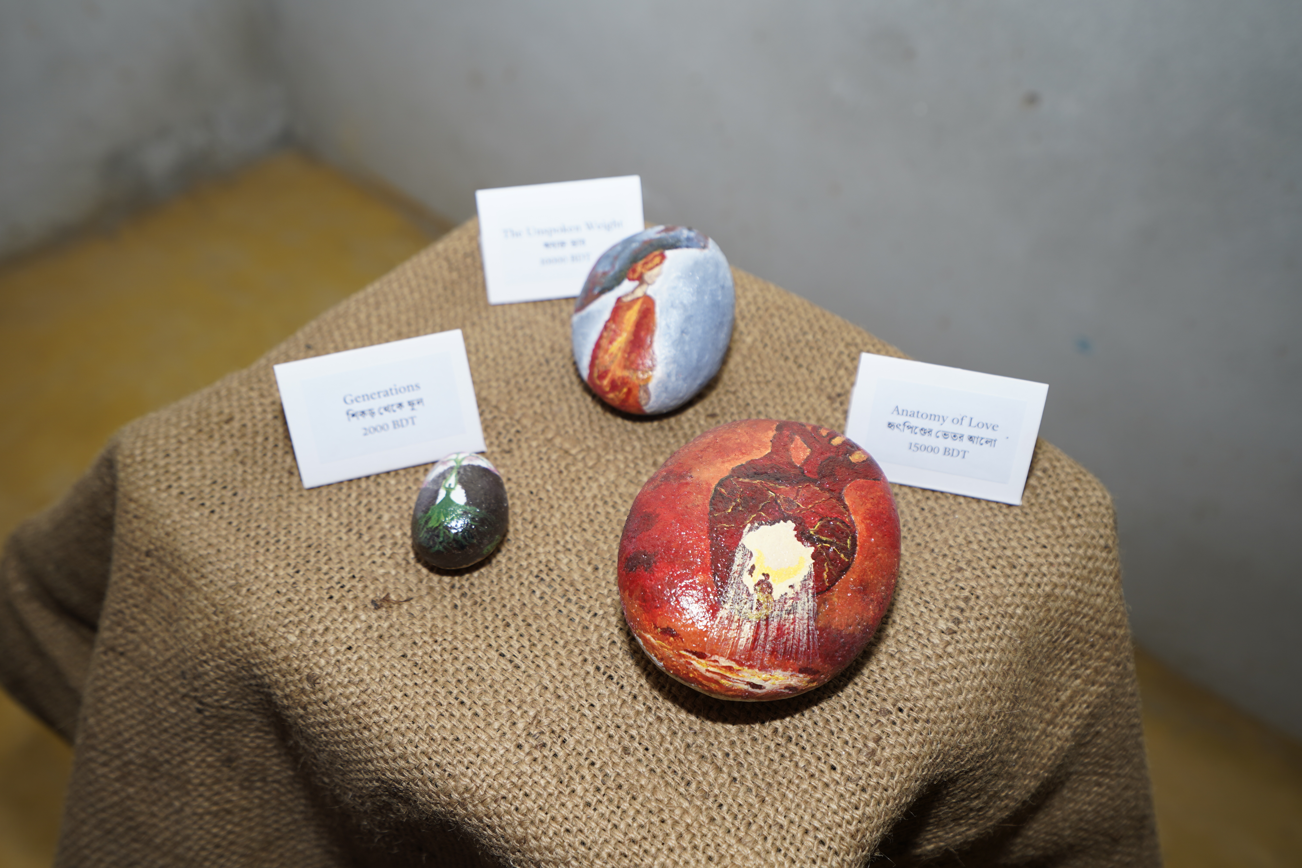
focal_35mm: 35
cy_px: 434
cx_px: 651
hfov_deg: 54.4
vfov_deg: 37.9
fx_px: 1266
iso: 160
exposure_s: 1/125
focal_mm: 35
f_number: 4
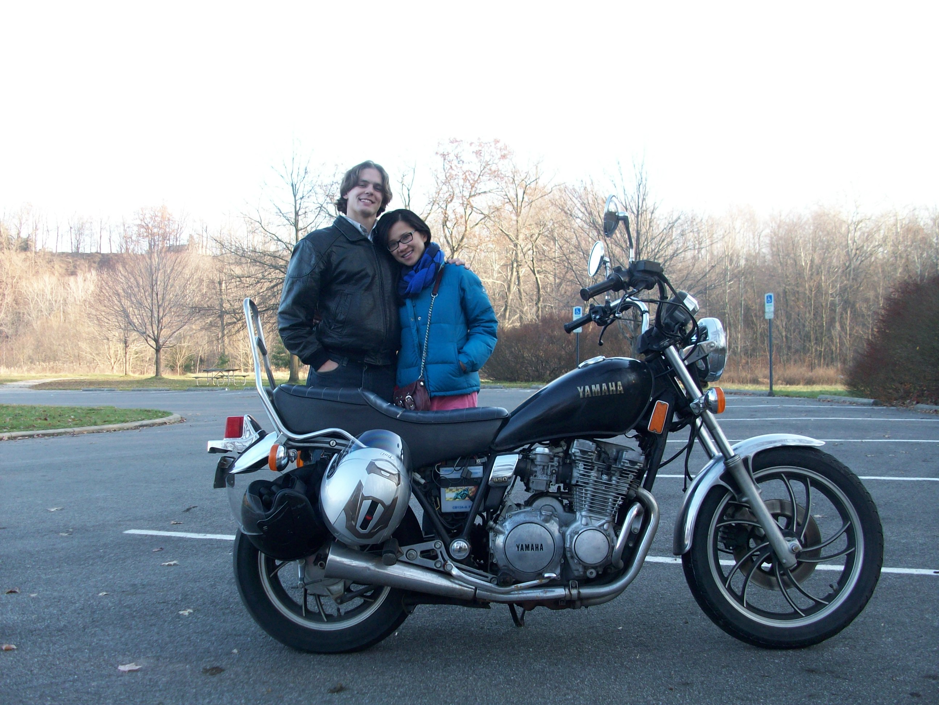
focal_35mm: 34
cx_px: 470
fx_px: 922
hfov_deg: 54.0
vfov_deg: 41.8
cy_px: 352
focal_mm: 5.7
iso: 64
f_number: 2.8
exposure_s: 1/91.1
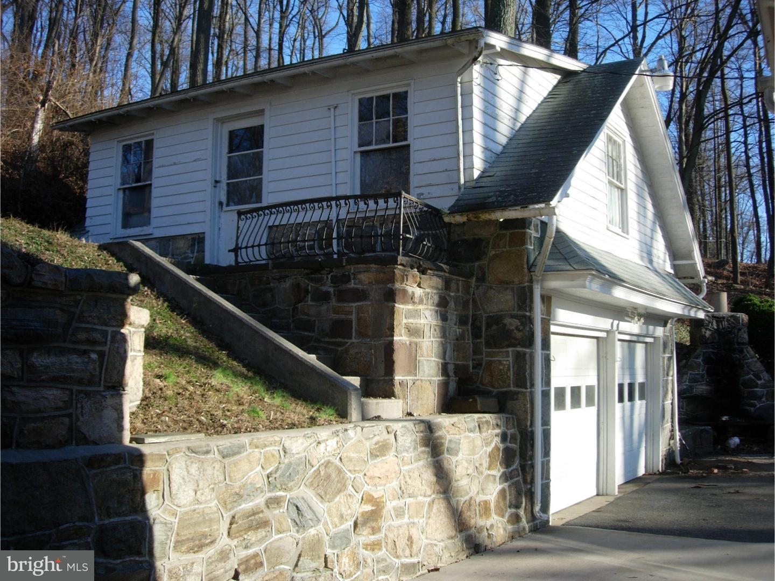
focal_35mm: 38
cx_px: 388
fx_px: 851
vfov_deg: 37.7
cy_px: 290
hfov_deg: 49.0
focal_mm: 7.8
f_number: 2.8
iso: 64
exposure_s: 1/558
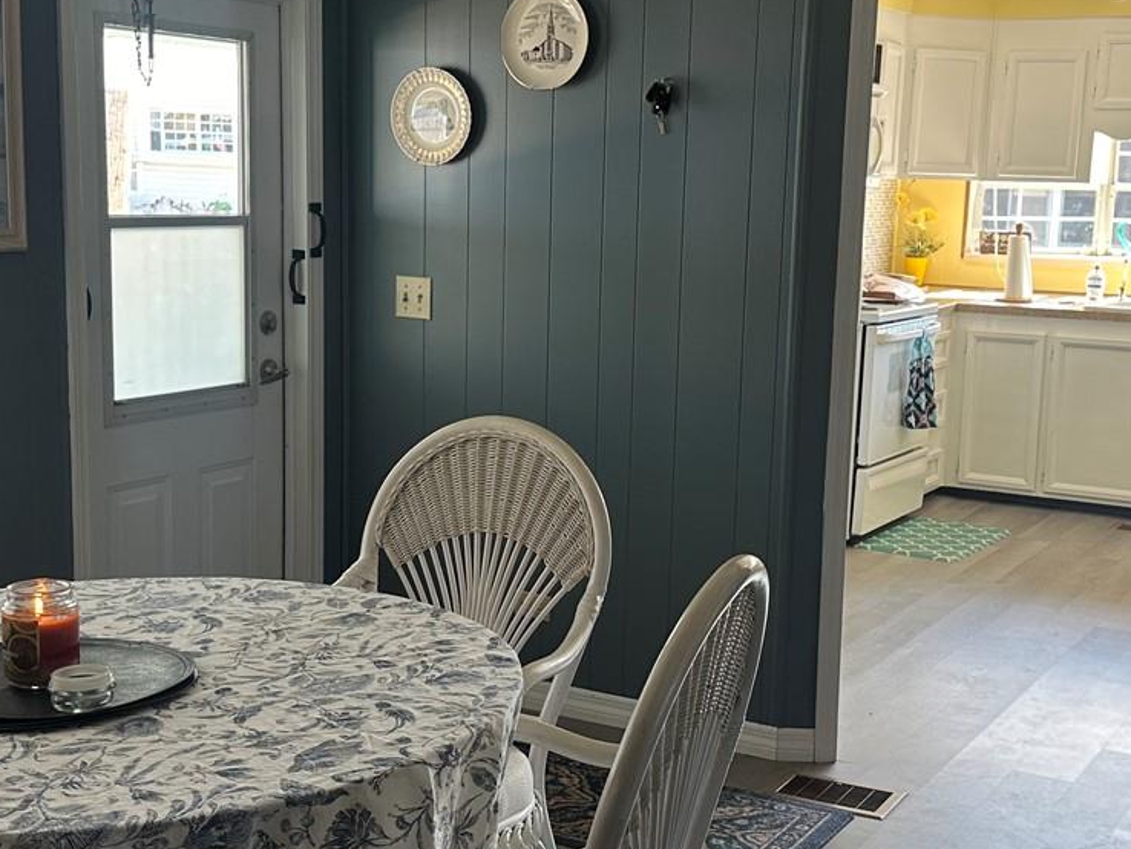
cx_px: 619
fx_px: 1700
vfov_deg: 28.0
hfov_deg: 36.8
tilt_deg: -9.5
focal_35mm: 52
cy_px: 455
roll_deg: -2.1
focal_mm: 6.86
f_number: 1.78
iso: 80
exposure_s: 1/121
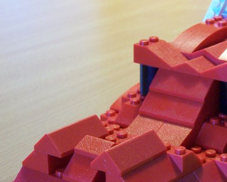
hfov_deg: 15.0
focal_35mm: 127
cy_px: 105
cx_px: 207
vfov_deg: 12.1
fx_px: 853
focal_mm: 9.8
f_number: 3.1
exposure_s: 1/10
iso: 140
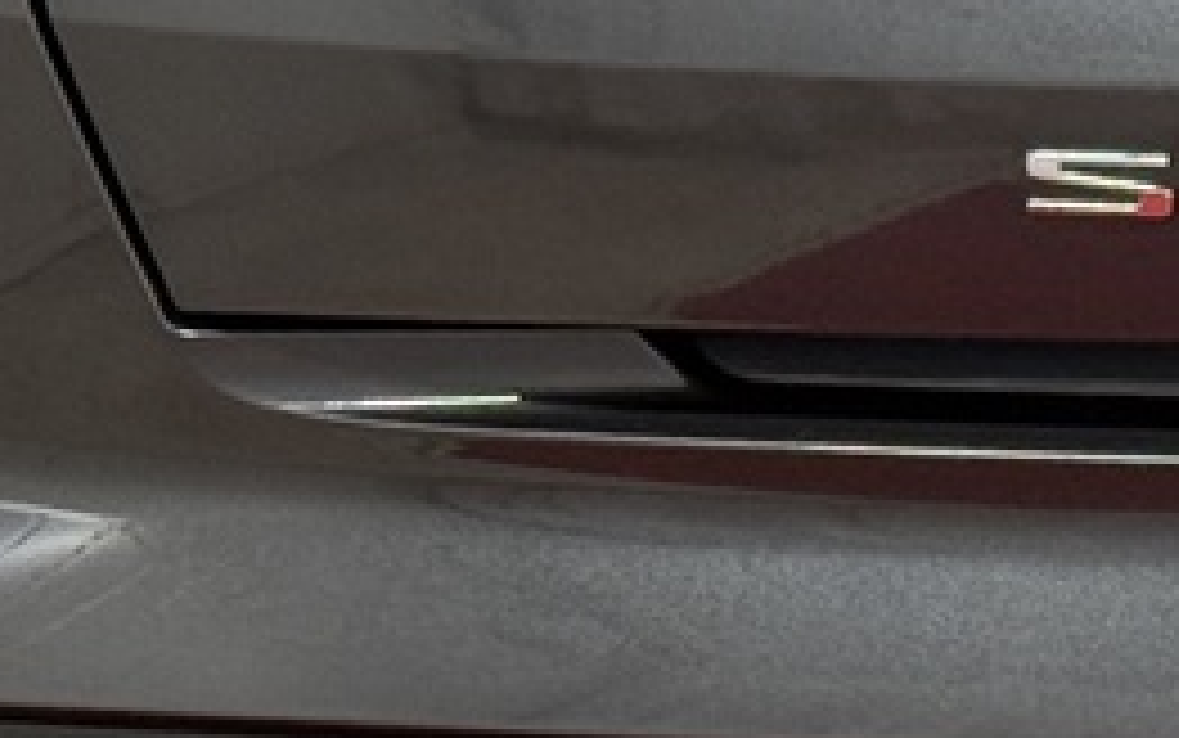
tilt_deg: -8.8
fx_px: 9001
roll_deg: +0.3
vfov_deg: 4.6
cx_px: 2232
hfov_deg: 7.3
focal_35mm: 280
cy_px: -675
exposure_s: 1/65
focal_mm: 6.76
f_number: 1.78
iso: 100
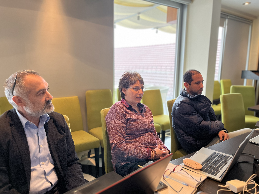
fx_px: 195
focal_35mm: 26
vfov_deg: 53.1
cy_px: 97
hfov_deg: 67.3
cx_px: 130
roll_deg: -0.4
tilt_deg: -10.2
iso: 100
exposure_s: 1/100
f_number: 1.6
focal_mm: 5.1
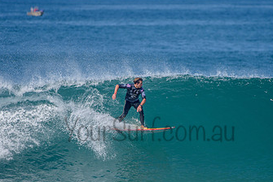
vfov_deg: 1.6
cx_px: 148
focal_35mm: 865
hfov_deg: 2.4
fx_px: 6565
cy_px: 122
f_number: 5.6
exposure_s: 1/2000
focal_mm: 500
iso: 160
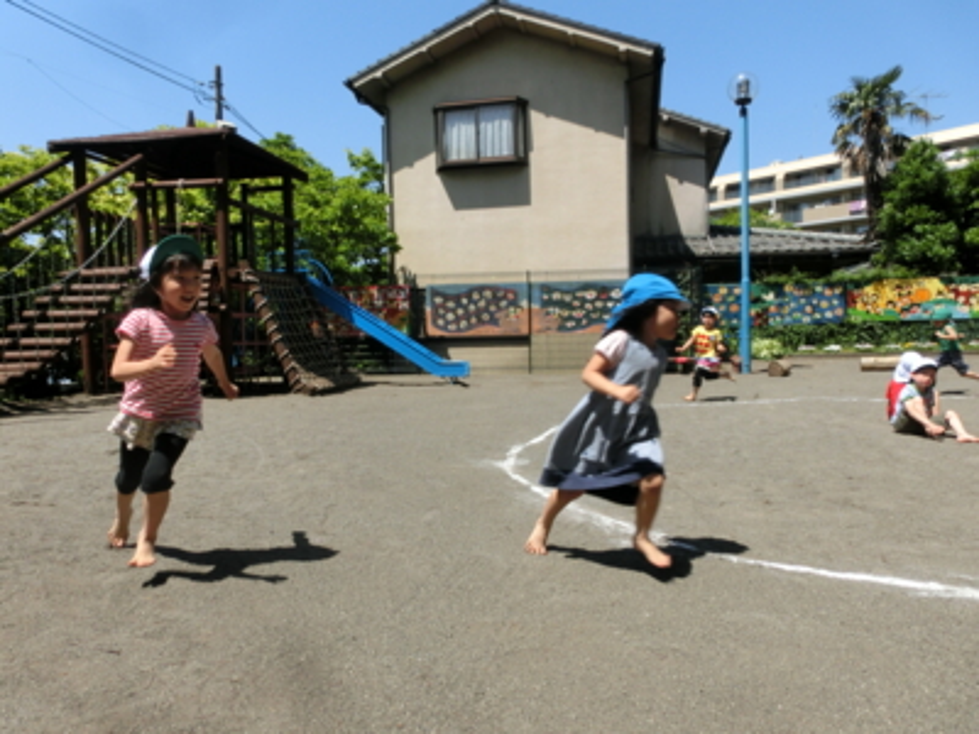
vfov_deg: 56.8
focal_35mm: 24
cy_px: 367
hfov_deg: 71.6
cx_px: 490
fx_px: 679
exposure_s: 1/250
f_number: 7.9
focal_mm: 4.24
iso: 80
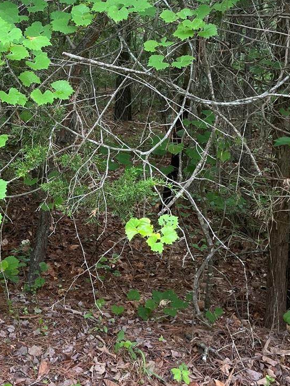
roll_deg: +0.4
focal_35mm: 55
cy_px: 140
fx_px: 614
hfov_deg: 25.5
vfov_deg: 34.7
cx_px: 13
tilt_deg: -11.2
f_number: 1.6
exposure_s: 1/121
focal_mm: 5.1
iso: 125
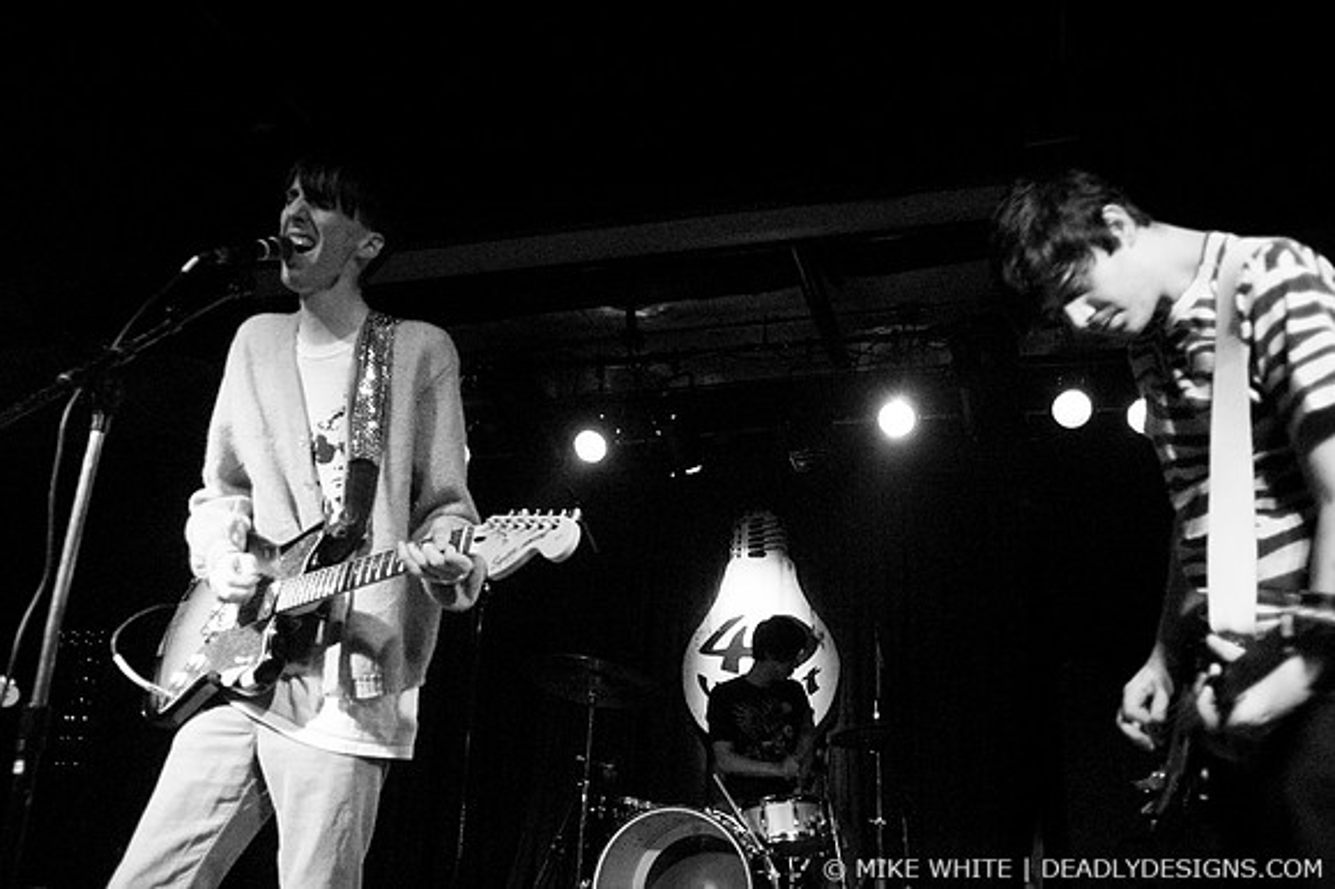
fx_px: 1112
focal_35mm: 30
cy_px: 444
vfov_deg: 43.6
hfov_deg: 62.0
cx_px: 668
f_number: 2.8
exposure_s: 1/60
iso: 800
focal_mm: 20
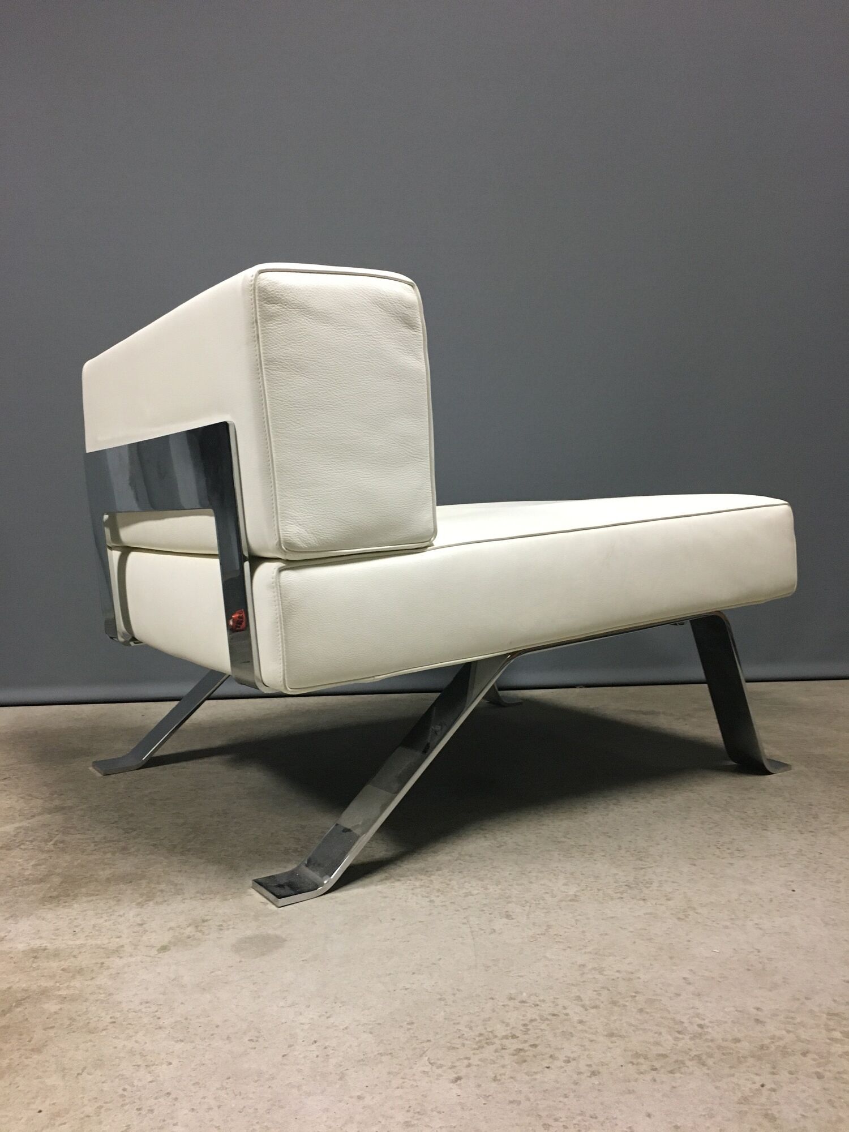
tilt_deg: -4.4
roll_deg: +0.2
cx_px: 424
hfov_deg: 48.2
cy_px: 566
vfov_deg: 61.7
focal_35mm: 29
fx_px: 948
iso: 200
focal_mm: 4.15
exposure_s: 1/20
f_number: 2.2
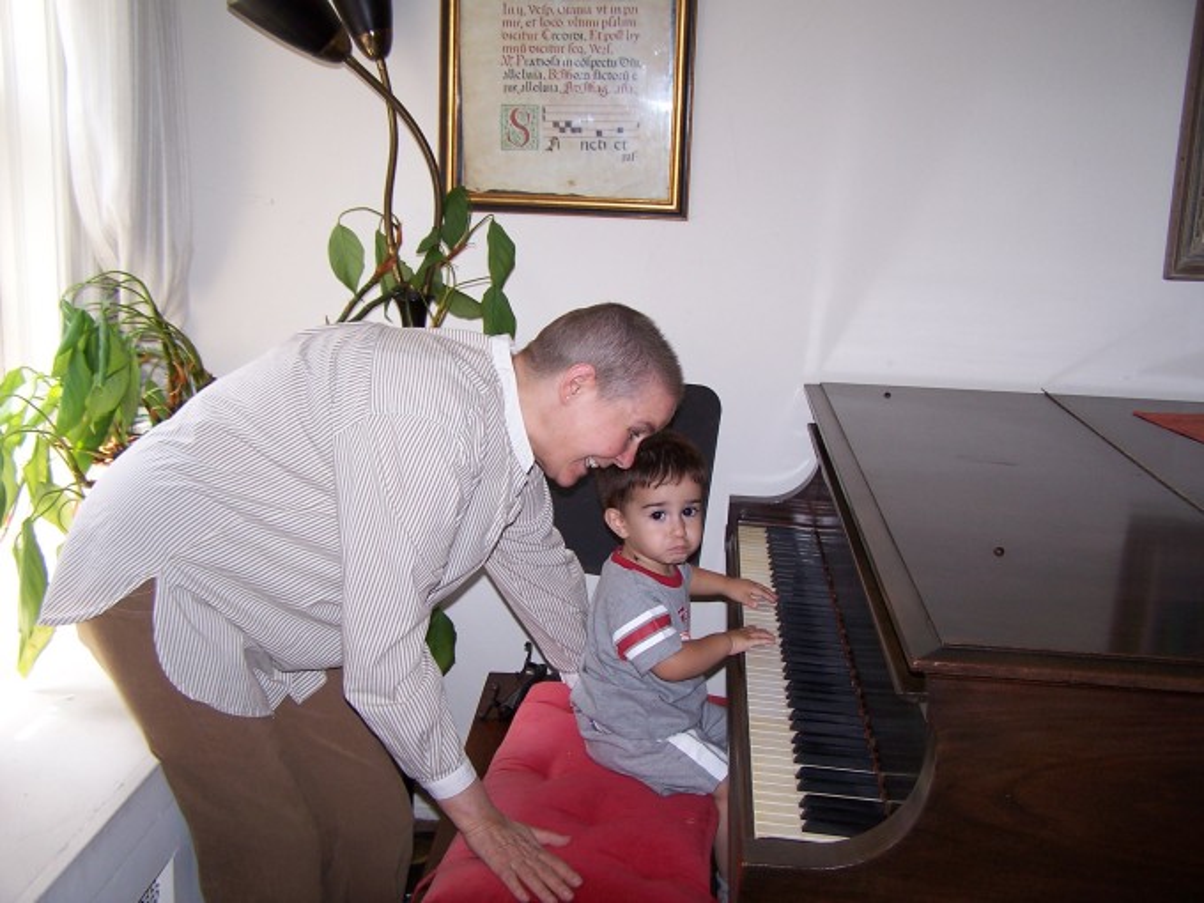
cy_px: 452
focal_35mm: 38
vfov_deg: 37.7
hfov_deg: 49.0
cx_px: 602
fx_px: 1322
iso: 80
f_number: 2.8
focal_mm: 6.3
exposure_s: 1/60
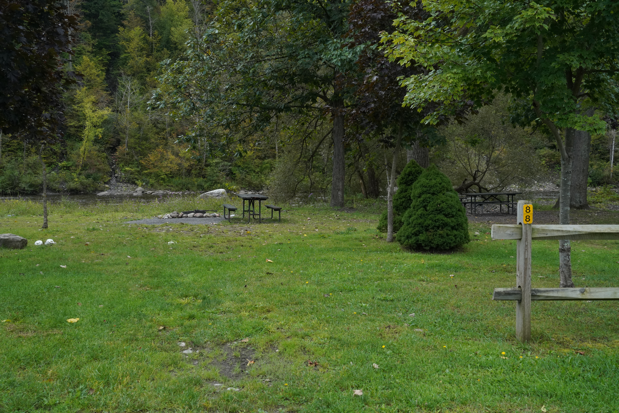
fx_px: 688
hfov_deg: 48.5
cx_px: 310
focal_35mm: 40
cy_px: 206
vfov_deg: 33.4
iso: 1600
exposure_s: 1/500
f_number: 13
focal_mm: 40
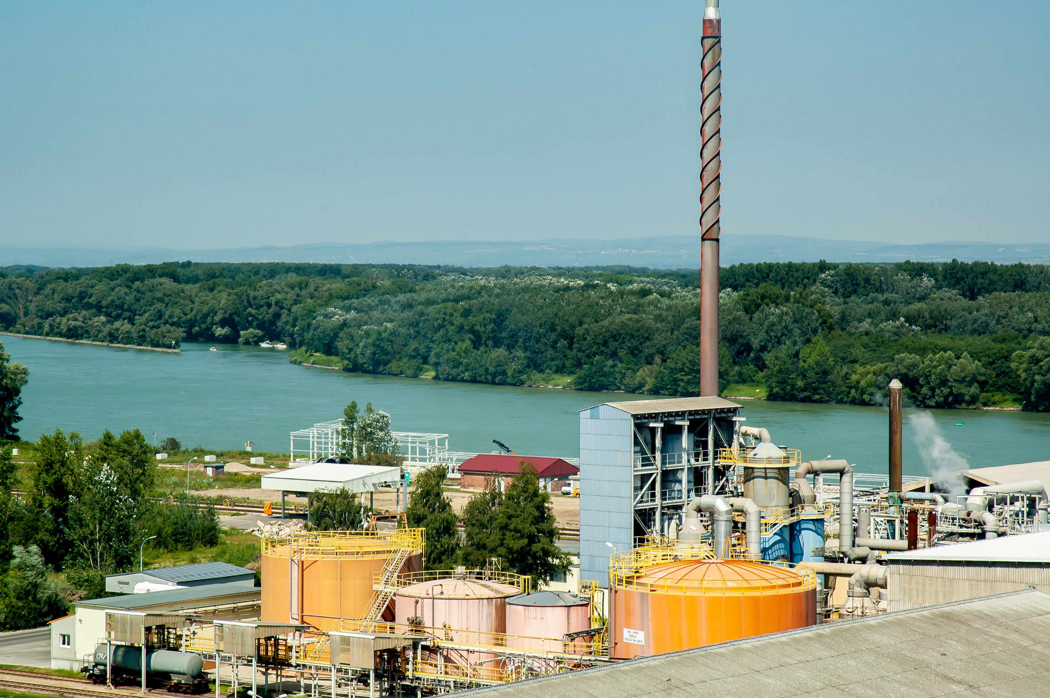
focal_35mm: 98
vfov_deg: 14.0
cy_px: 349
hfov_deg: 20.9
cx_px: 525
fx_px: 2841
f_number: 11
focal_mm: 65
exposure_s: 1/320
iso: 200
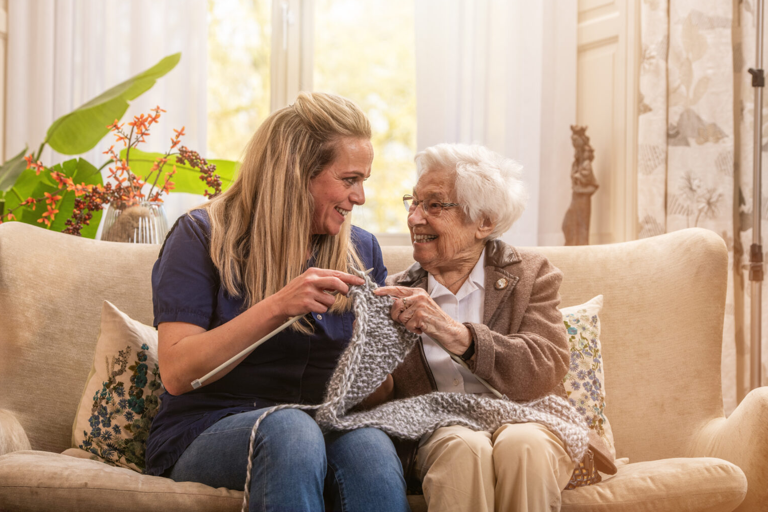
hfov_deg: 20.2
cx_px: 383
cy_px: 256
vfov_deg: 13.6
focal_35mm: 101
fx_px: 2154
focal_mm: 100
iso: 400
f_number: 5.6
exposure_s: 1/250
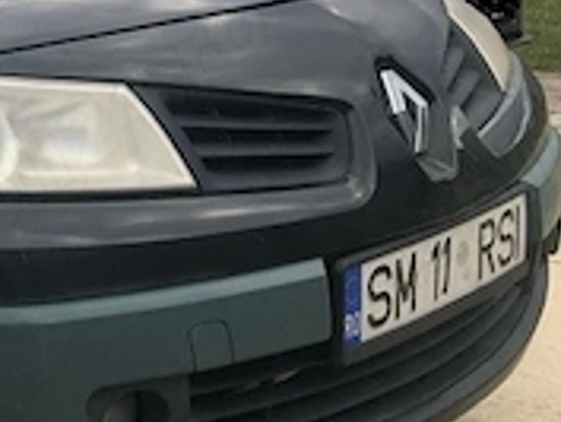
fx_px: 1541
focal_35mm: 95
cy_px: 170
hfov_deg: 18.1
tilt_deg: -10.0
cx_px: -304
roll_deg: +1.8
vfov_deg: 15.6
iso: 20
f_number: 1.8
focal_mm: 3.99
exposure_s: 1/454
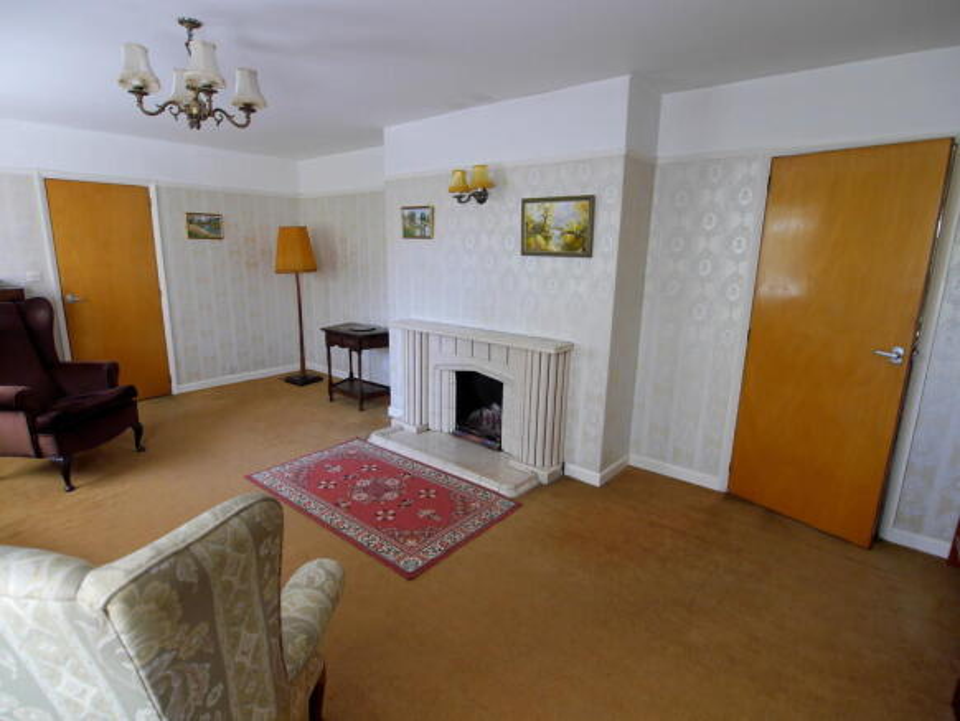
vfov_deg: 71.6
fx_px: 499
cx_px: 480
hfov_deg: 87.7
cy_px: 360
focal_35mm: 18
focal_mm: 9
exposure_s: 1/60
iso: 320
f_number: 4
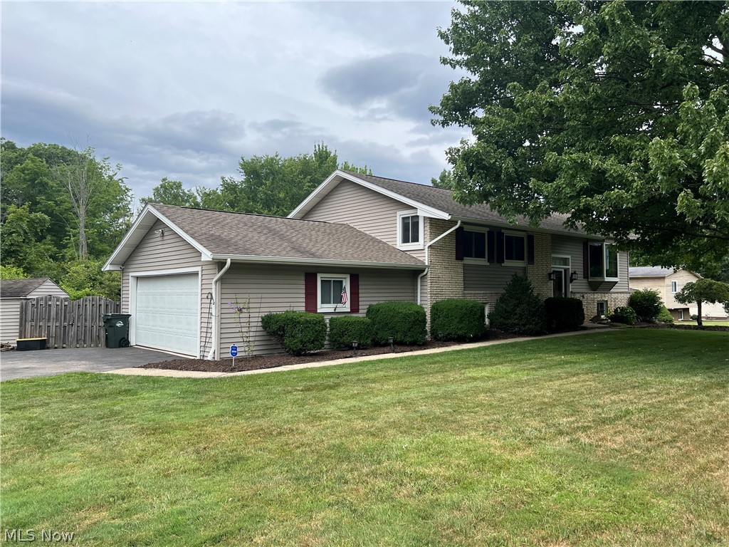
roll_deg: +1.1
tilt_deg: +2.2
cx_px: 364
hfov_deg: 67.3
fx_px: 548
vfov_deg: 53.1
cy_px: 274
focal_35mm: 26
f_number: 1.5
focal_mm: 5.7
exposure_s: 1/2208
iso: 50
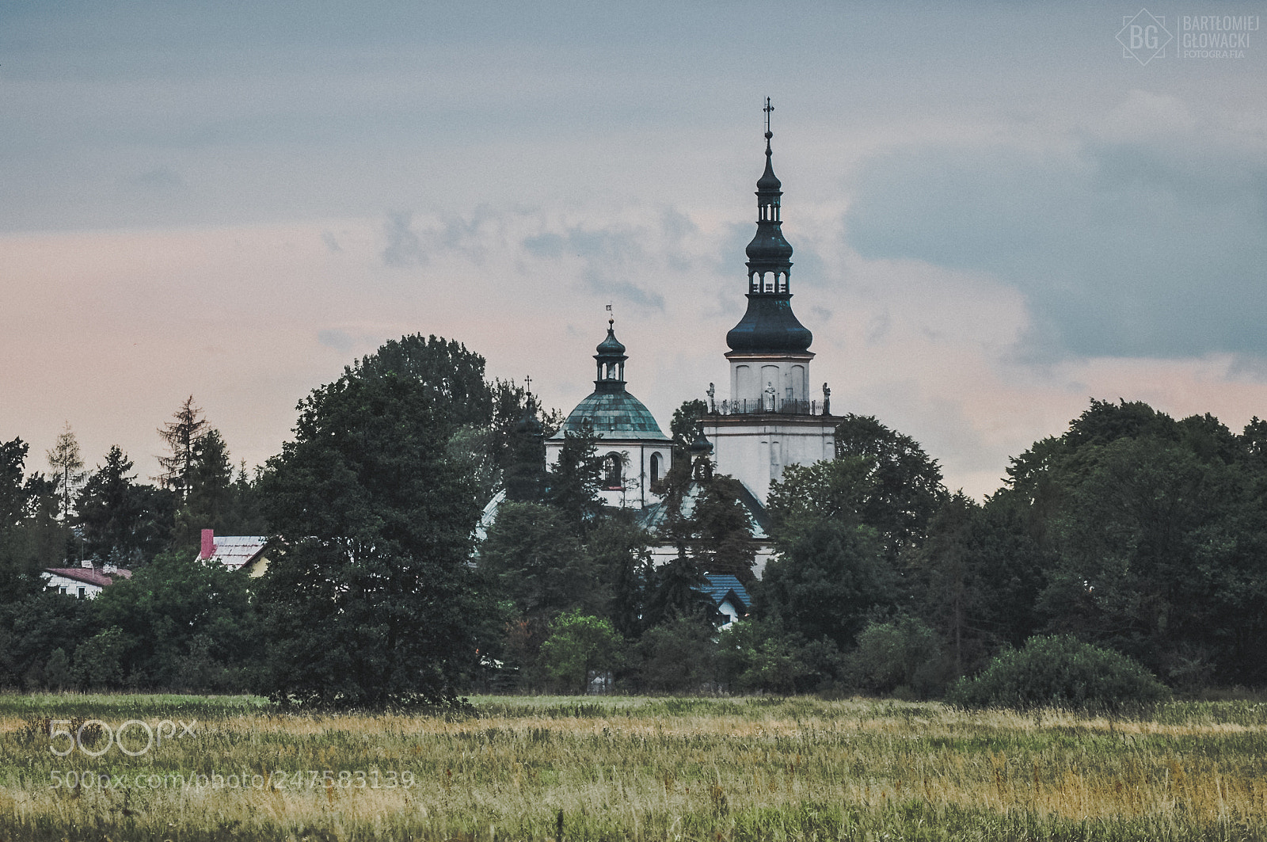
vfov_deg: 4.9
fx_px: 9755
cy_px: 421
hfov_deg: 7.4
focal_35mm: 278
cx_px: 634
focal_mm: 185
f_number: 5.6
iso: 220
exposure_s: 1/500
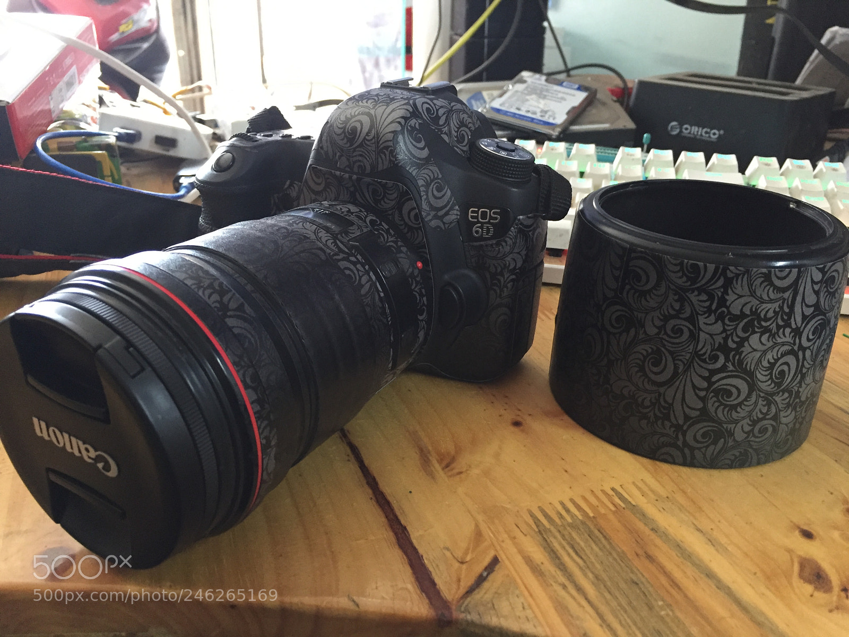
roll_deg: -2.0
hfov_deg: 61.7
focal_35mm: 29
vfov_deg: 48.2
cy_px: 318
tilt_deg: -25.1
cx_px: 424
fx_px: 711
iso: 200
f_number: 2.2
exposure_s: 1/33
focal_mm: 4.15
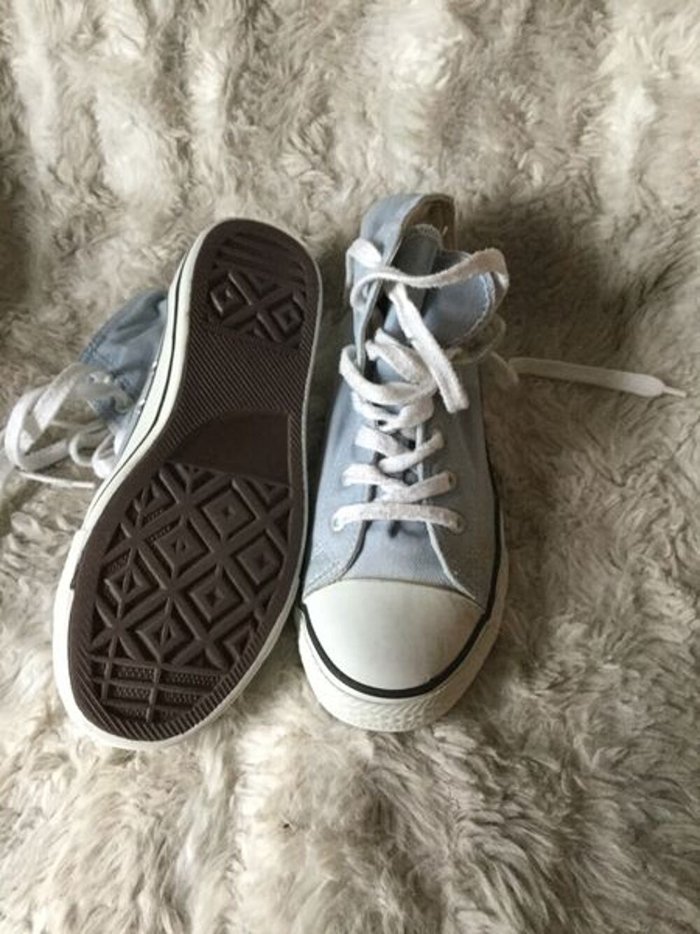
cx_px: 350
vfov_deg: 58.3
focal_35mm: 31
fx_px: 836
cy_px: 467
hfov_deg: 45.4
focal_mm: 3.3
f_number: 2.4
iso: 200
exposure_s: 1/20
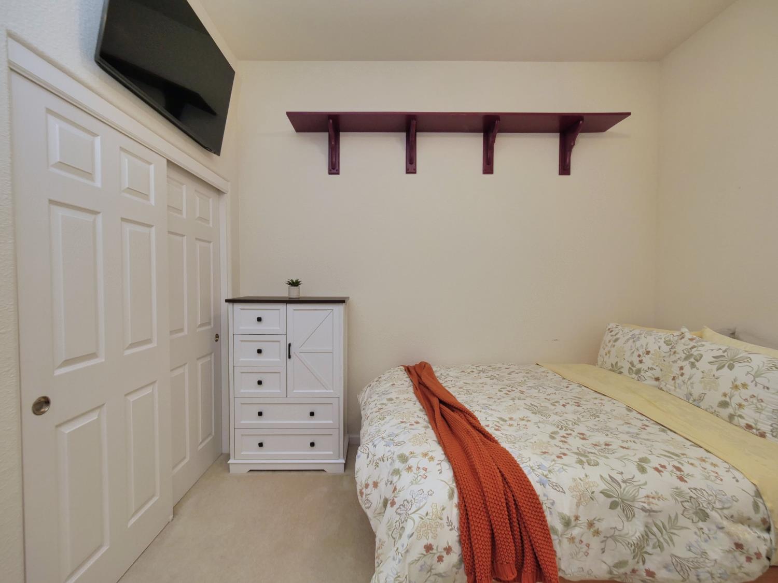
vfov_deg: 85.7
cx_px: 389
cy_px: 292
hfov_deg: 102.1
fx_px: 315
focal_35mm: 14
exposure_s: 1/125
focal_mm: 7
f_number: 5
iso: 800
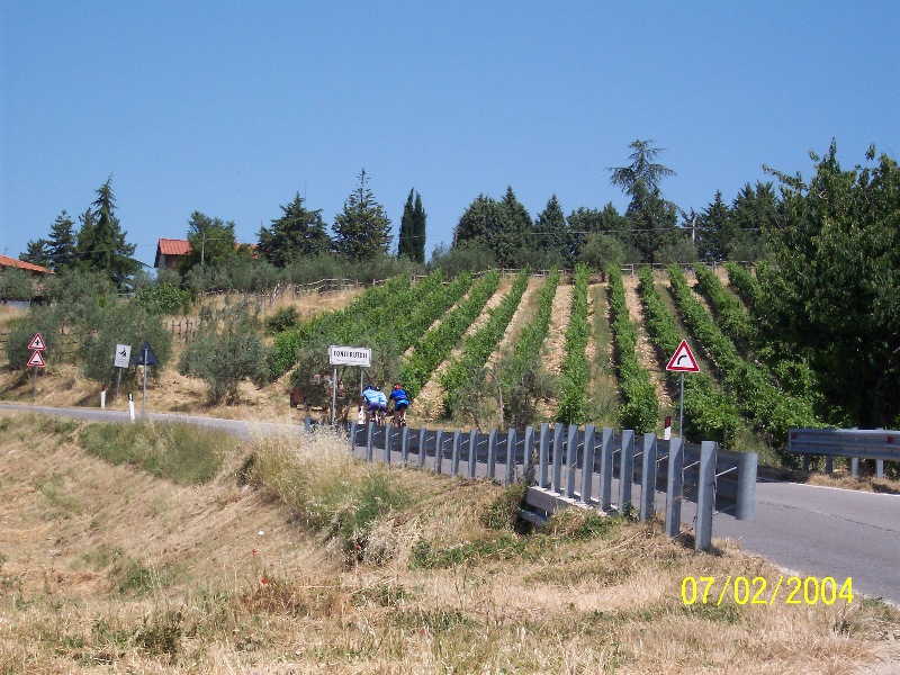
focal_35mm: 114
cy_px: 338
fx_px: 2964
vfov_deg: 13.0
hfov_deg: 17.3
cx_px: 450
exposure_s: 1/350
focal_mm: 24
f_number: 8
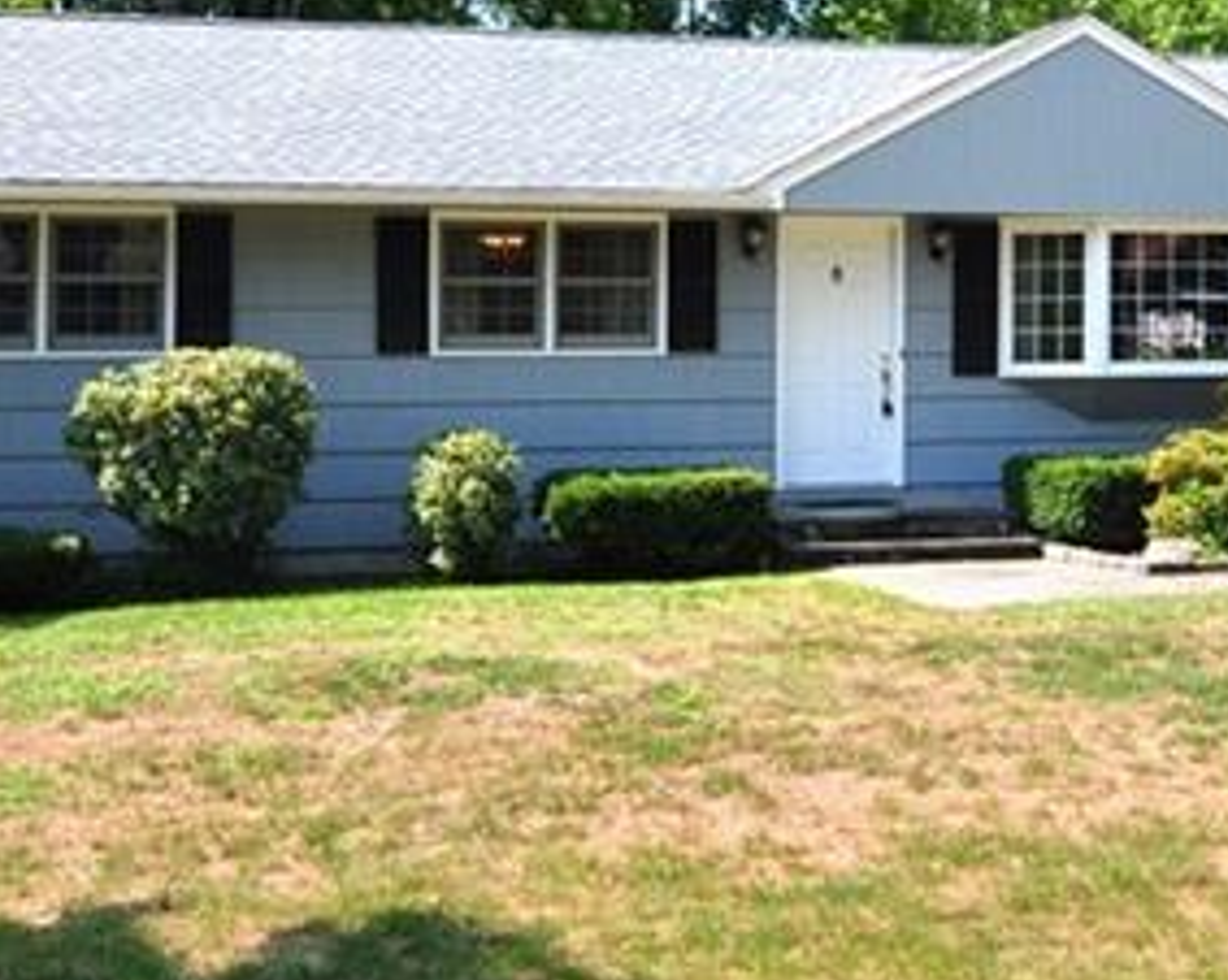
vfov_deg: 24.8
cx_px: 790
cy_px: 323
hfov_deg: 30.8
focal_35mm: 61
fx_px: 2215
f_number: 8
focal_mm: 12
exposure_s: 1/400
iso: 320
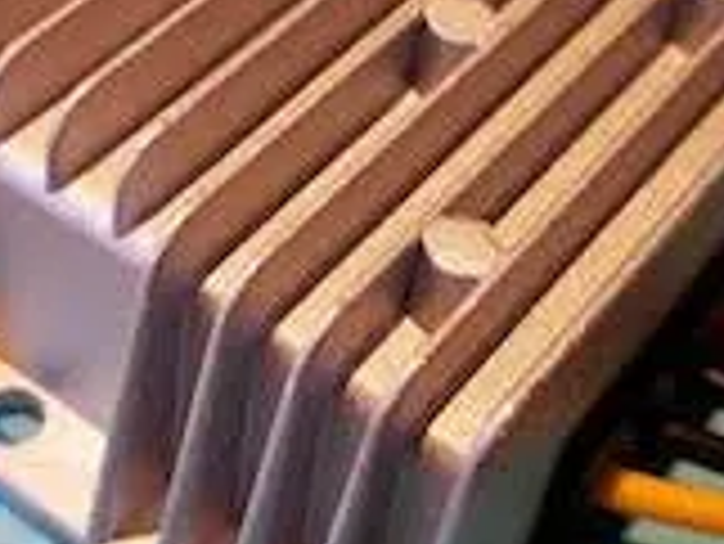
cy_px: 268
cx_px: 310
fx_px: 1319
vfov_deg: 23.3
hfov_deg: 30.7
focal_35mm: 63
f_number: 1.7
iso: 160
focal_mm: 4.2
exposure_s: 1/60
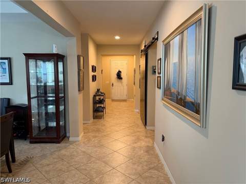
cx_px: 123
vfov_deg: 56.8
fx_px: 171
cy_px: 92
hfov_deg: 71.6
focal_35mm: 24
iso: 400
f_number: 1.78
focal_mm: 6.76
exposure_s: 1/60
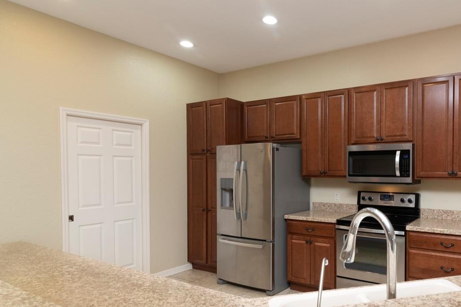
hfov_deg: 69.8
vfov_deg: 52.9
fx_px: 307
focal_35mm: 24
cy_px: 176
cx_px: 334
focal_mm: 16
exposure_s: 1/50
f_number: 6.3
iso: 500
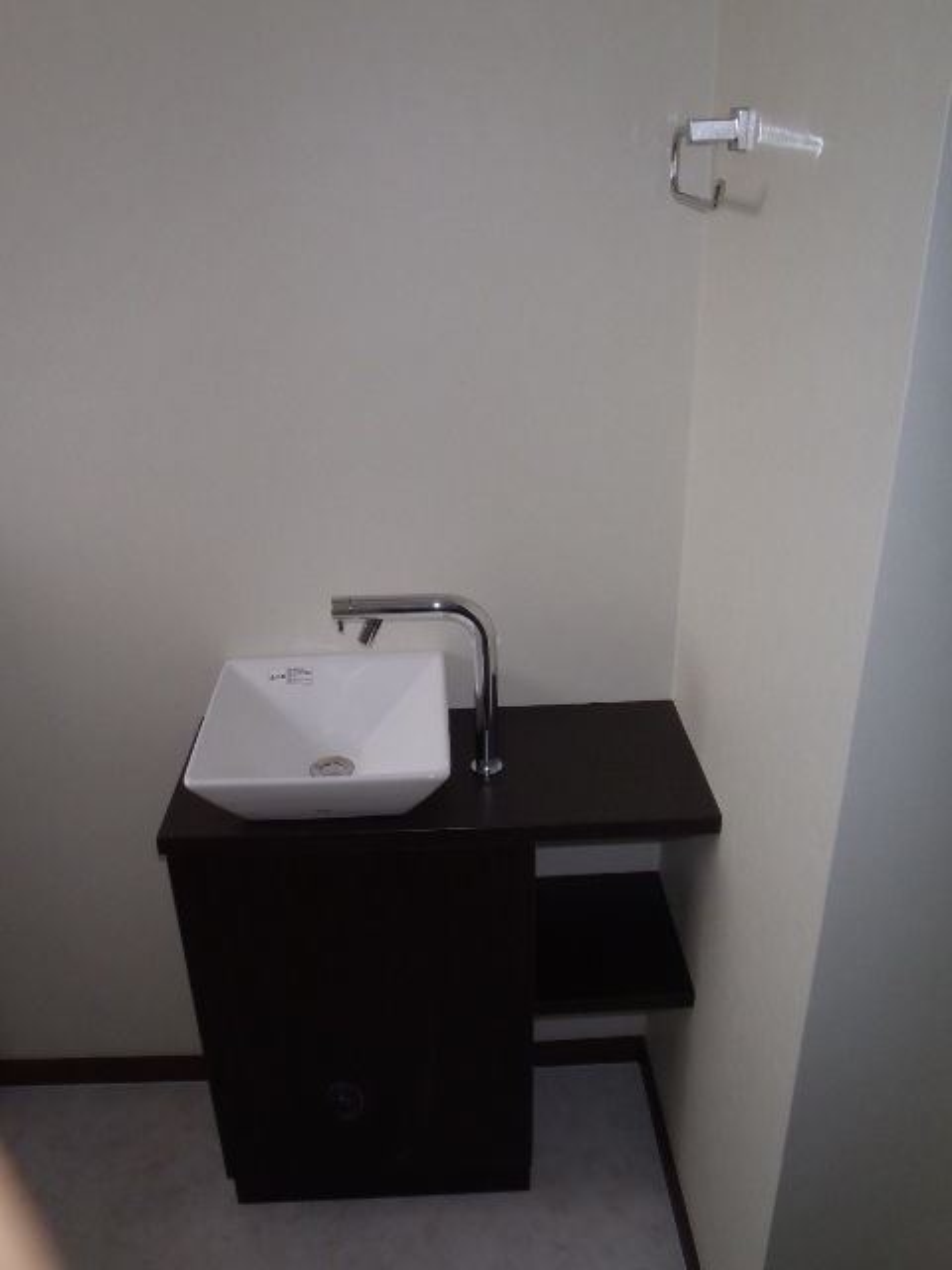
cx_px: 476
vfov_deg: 63.4
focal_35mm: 28
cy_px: 635
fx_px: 1027
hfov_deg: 49.7
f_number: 3.5
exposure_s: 1/30
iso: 100
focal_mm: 5
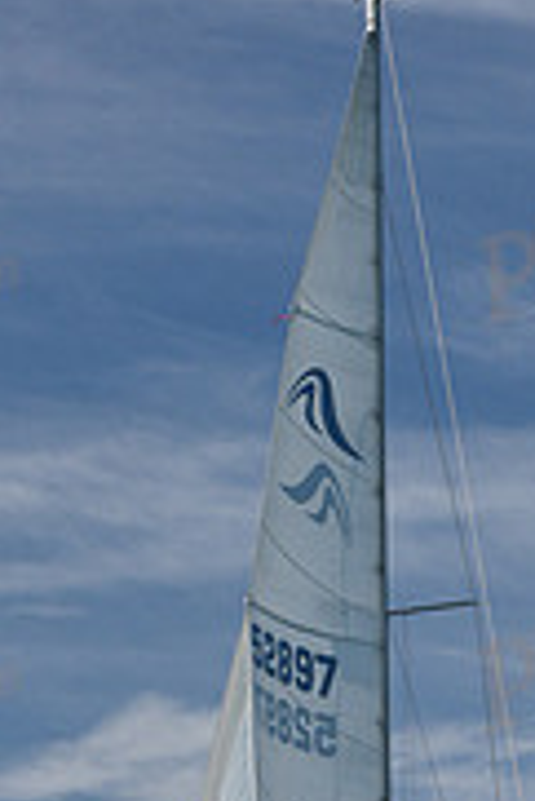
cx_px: 250
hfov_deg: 6.1
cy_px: 912
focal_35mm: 224
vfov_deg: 9.1
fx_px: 4983
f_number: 7.1
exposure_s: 1/800
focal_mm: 70
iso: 320
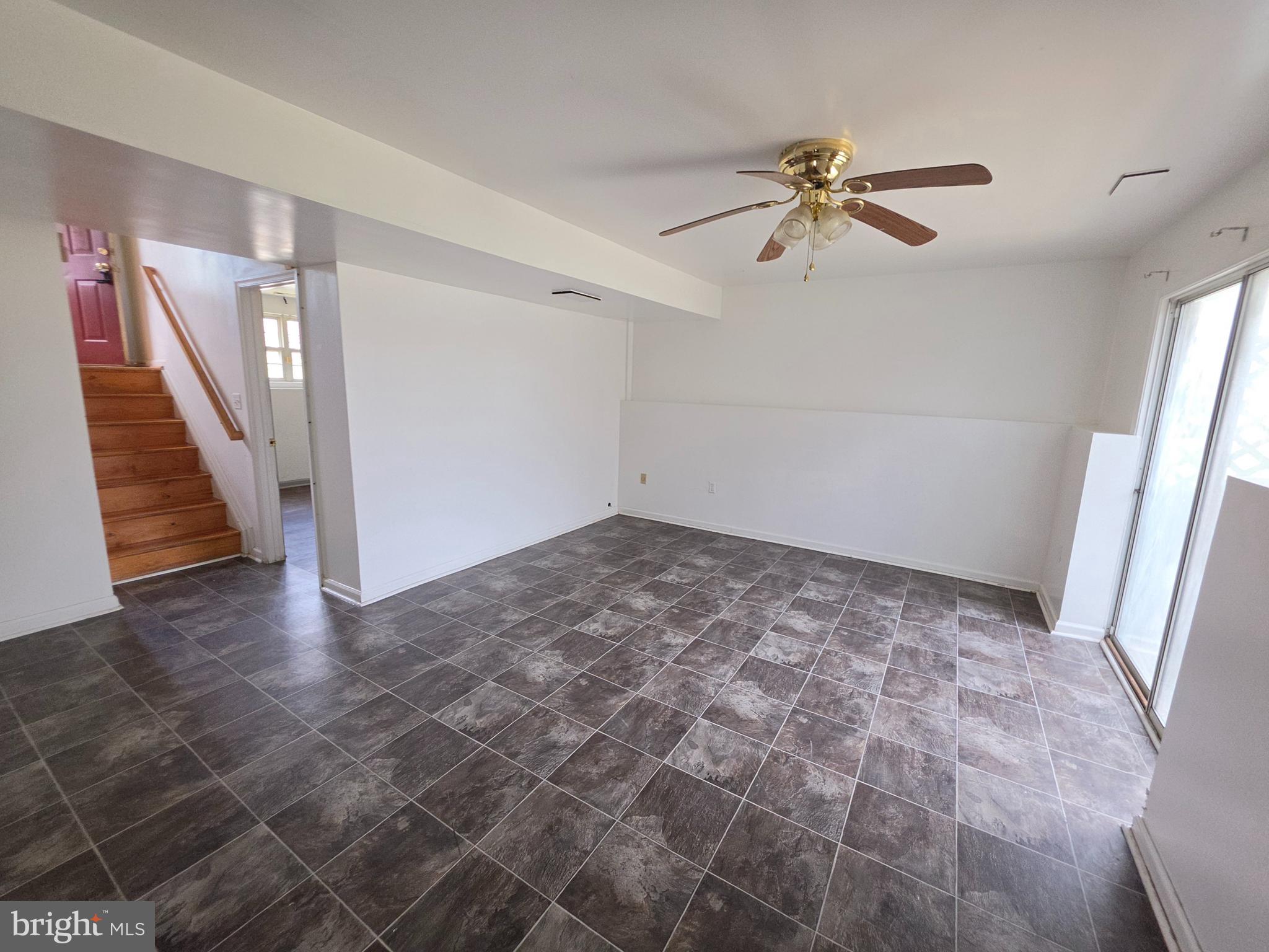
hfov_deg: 106.2
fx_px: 477
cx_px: 634
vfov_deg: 89.9
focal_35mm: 13
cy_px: 476
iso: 32
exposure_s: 1/60.2
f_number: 1.9
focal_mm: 2.2
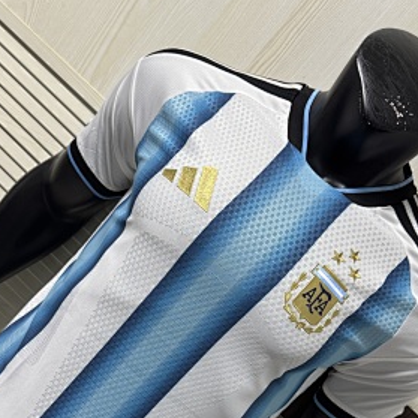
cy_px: 316
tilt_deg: -18.1
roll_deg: -42.7
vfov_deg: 42.4
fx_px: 519
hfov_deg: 43.8
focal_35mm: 38
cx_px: 187
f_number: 1.78
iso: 160
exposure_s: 1/50
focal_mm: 6.76
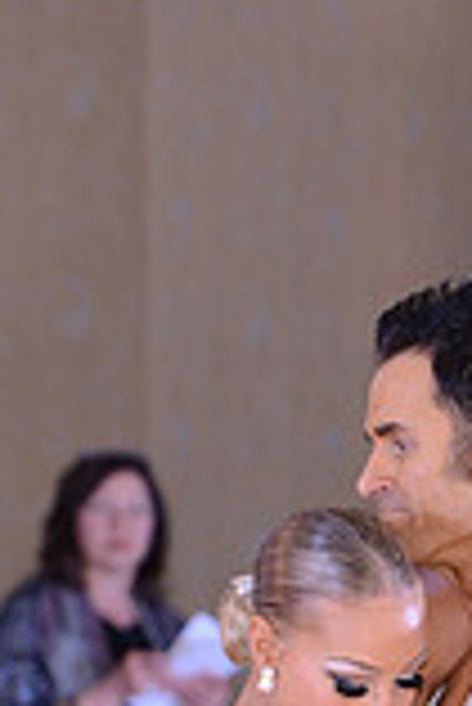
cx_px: 483
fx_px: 10498
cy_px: 1093
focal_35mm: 535
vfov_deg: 3.8
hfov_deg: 2.6
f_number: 5.6
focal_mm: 145
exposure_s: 1/250
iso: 1600
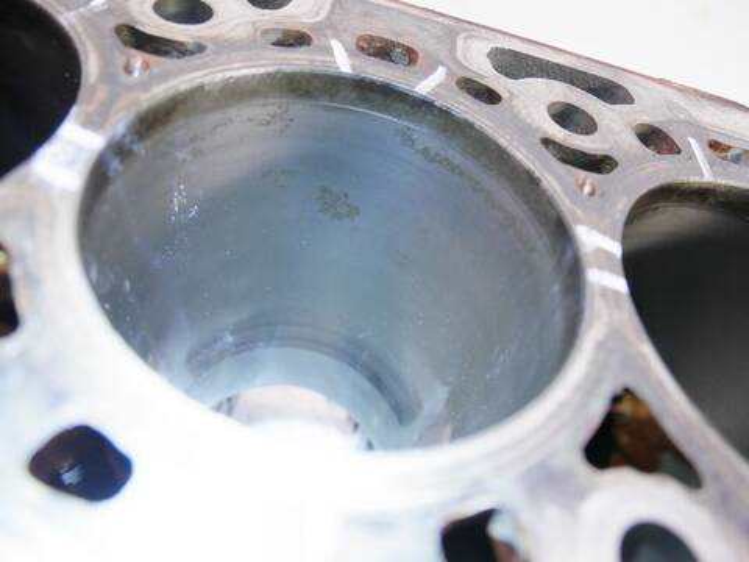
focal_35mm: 26
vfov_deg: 53.1
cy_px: 281
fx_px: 563
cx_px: 374
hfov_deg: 67.3
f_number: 3.5
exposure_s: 1/60
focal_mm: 13
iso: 640
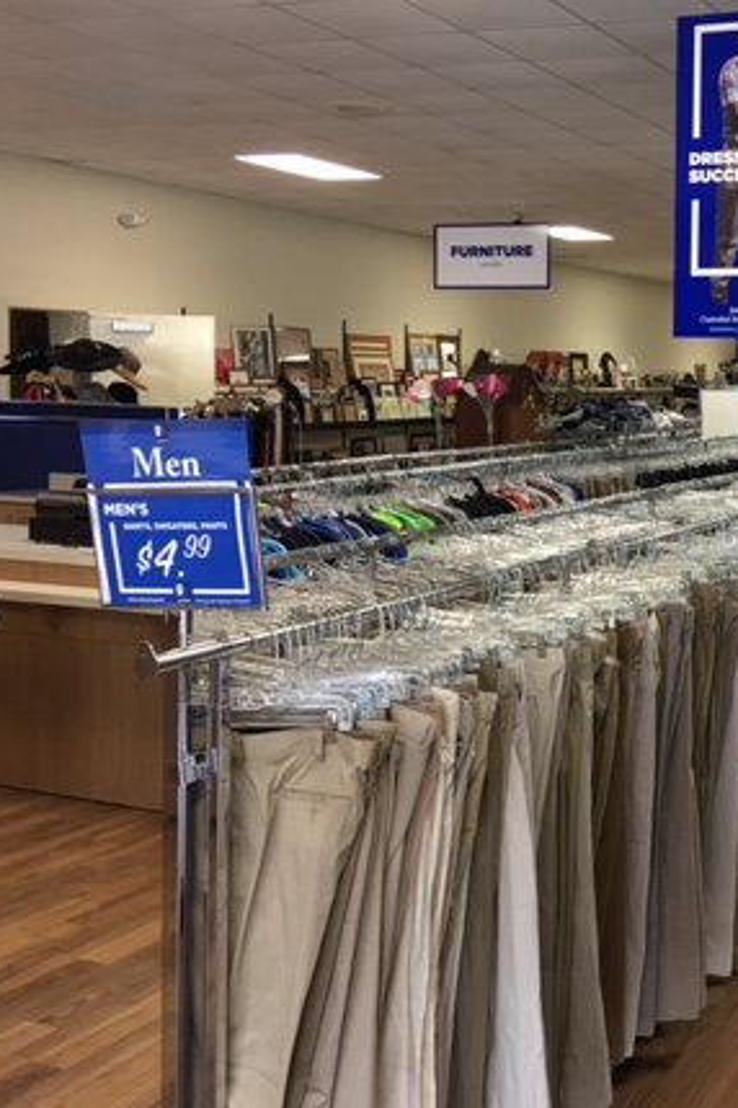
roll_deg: -1.1
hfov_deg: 28.5
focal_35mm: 45
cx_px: 689
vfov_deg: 43.5
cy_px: 491
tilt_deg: -3.8
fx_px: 1384
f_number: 2.2
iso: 32
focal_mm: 4.15
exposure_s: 1/15
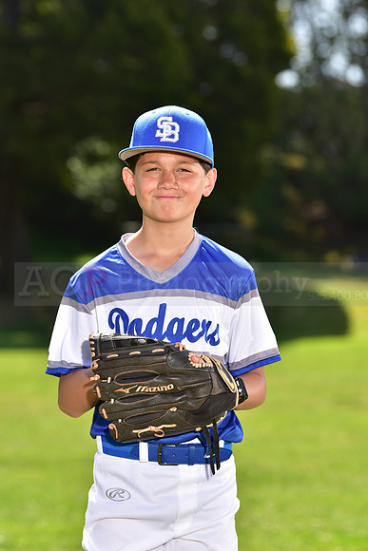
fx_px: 2222
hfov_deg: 9.5
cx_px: 184
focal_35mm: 145
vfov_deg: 14.2
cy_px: 276
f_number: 5
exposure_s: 1/250
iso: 80
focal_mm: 145
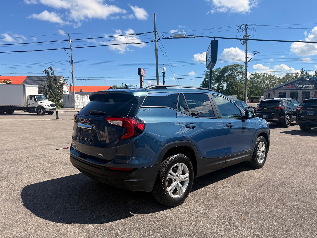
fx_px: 220
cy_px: 119
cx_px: 158
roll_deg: +0.4
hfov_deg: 71.6
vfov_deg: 56.8
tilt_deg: -4.7
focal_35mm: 24
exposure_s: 1/4673
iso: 80
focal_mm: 6.76
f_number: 1.78
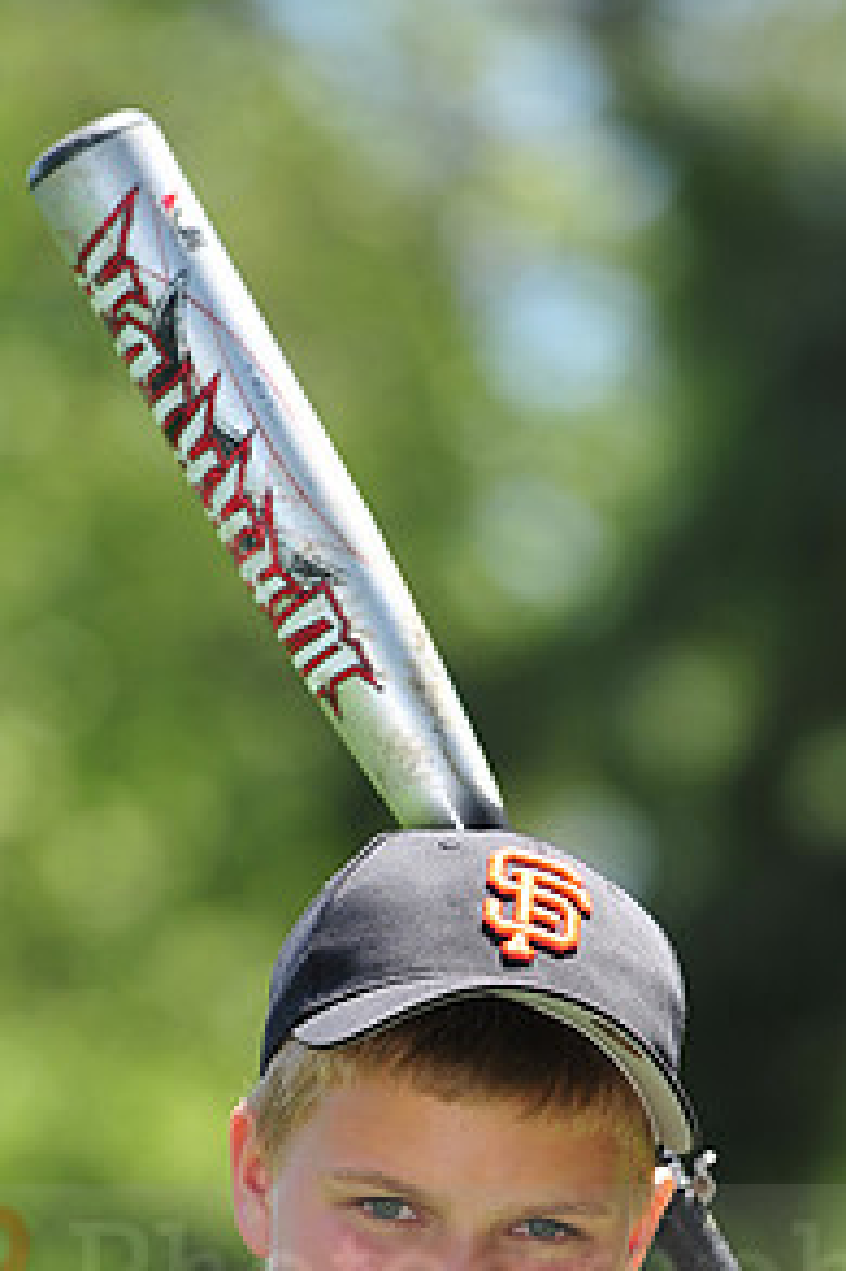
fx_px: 13974
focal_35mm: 396
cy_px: 1245
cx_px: 386
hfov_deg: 3.5
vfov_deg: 5.2
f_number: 4.5
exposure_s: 1/640
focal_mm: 200
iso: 200
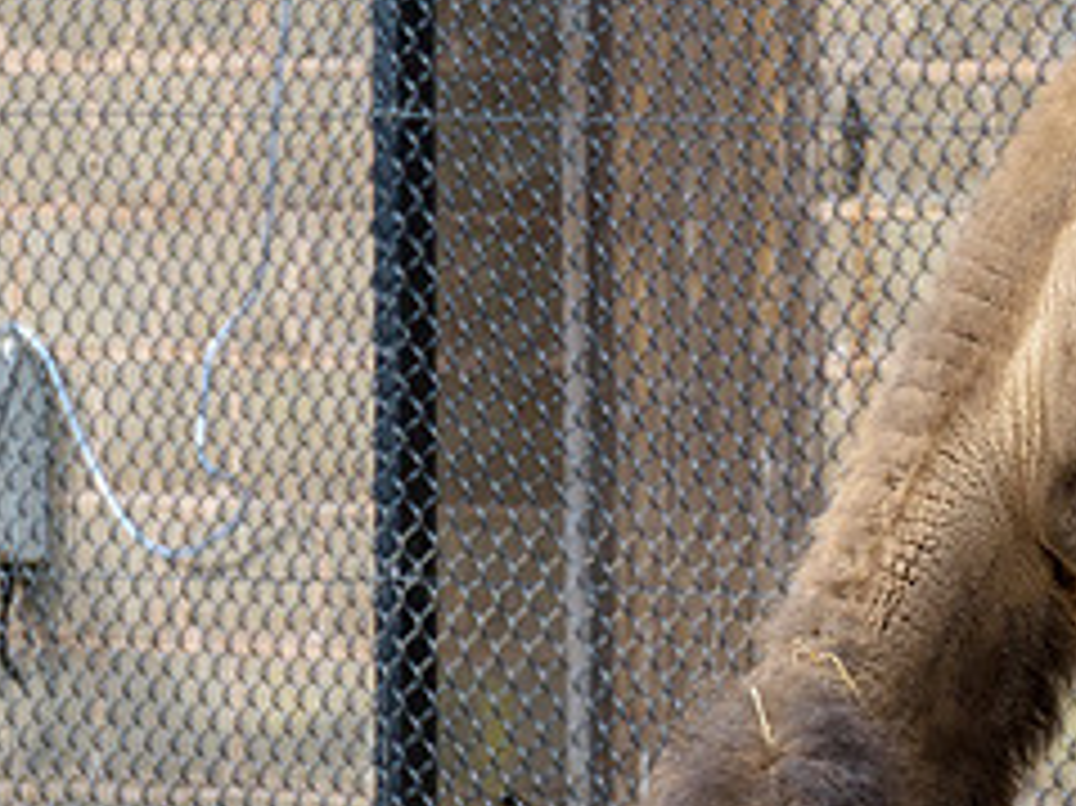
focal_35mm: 1231
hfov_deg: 1.6
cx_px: 1348
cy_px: 754
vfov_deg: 1.2
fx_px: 38245
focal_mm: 400
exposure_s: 1/800
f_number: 5.6
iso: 450
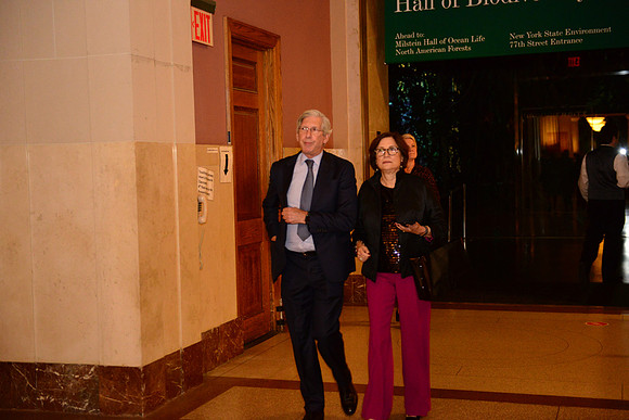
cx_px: 314
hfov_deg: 36.2
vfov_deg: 24.6
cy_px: 210
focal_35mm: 55
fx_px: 961
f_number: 2.8
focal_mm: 55
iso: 4000
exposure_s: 1/60
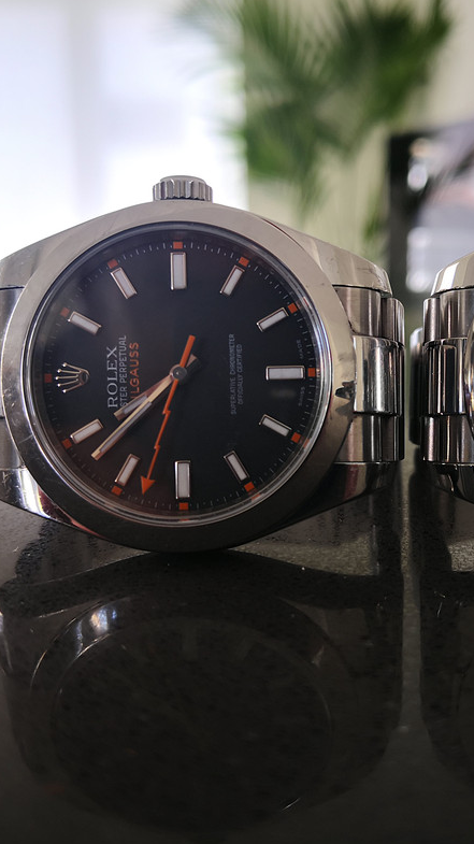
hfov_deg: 29.2
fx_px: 895
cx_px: 354
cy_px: 419
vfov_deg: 50.5
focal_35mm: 40
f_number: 1.6
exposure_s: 1/50
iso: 50
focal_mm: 3.95
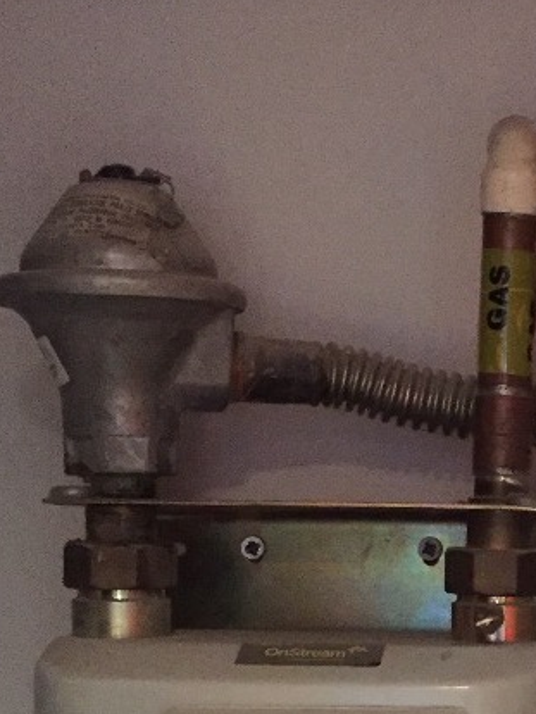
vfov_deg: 22.9
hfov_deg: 16.8
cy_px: 576
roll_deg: -1.1
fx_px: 1732
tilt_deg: -0.7
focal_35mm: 84
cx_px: 660
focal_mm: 4.15
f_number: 2.2
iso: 400
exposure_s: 1/17
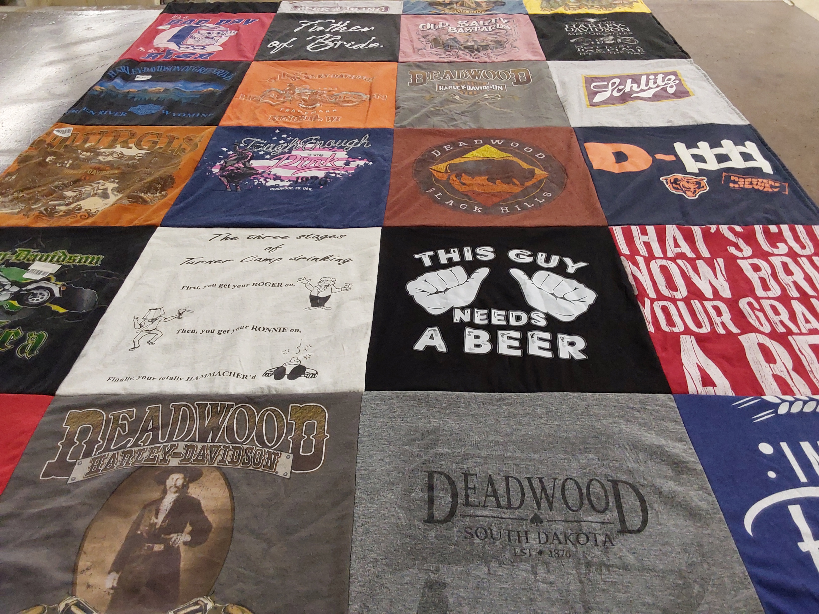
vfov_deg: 49.7
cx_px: 410
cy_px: 307
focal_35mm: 28
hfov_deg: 63.4
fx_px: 662
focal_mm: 2.91
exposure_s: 1/60
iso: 125
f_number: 1.9
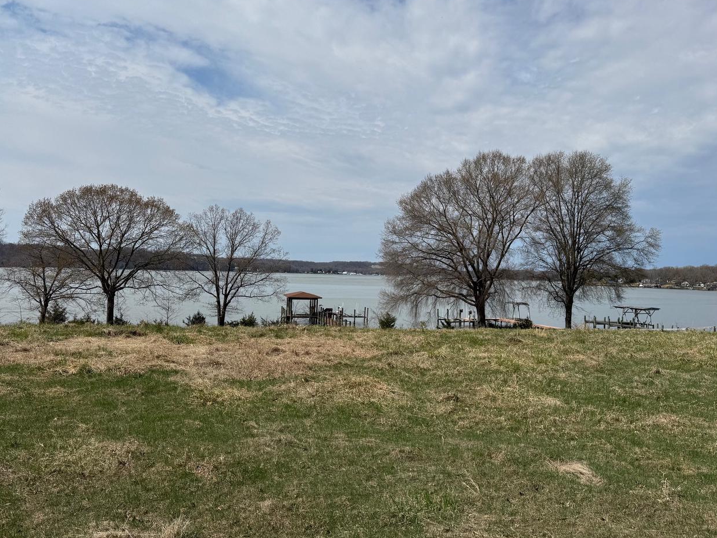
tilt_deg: +1.0
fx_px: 580
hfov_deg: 63.4
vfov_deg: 49.8
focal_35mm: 28
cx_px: 361
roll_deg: -1.4
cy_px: 268
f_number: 1.78
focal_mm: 6.76
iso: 80
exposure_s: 1/10417
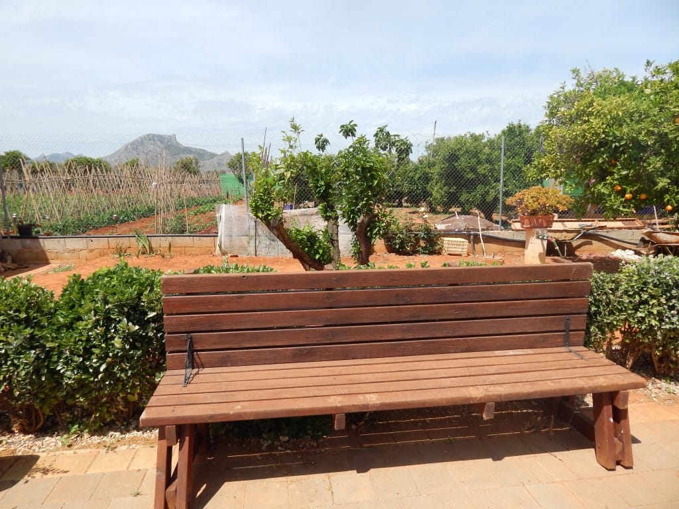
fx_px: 451
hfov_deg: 73.9
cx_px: 340
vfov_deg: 58.9
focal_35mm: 23
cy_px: 254
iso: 125
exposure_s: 1/400
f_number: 6
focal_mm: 4
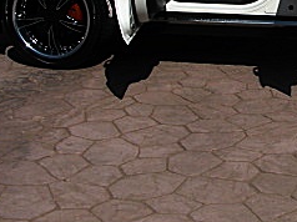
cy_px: -6
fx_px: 831
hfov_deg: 19.3
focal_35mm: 97
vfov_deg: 14.9
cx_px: 342
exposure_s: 1/250
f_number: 7.9
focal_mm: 6.3
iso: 50
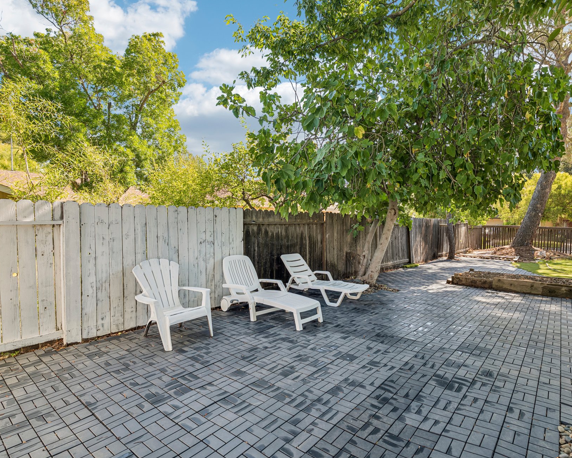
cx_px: 327
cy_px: 231
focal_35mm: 19
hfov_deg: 82.8
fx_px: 322
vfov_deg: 70.9
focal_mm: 16
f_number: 7.1
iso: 100
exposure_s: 1/13
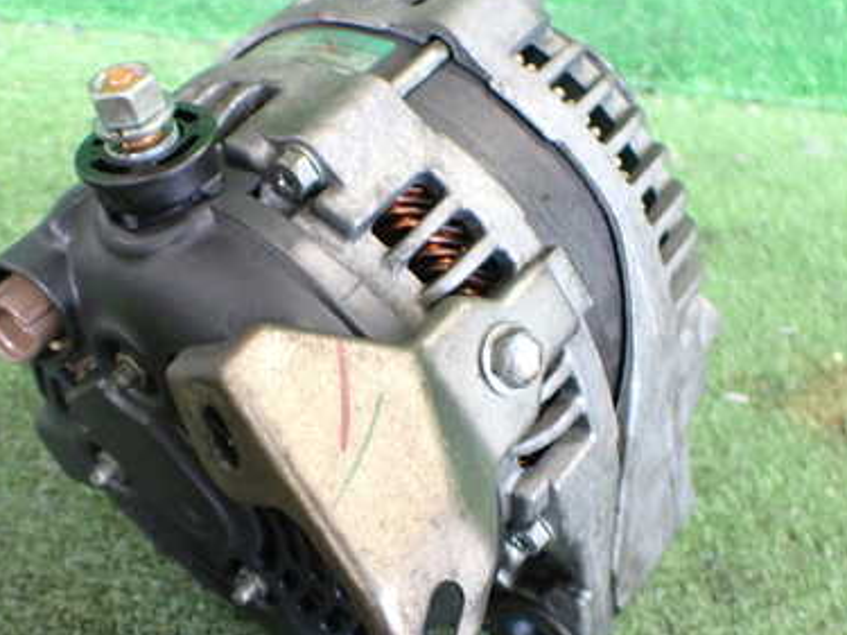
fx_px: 1174
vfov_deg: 30.2
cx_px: 364
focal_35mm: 48
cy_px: 373
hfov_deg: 39.6
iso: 800
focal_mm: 5.4
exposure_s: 1/80
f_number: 2.3
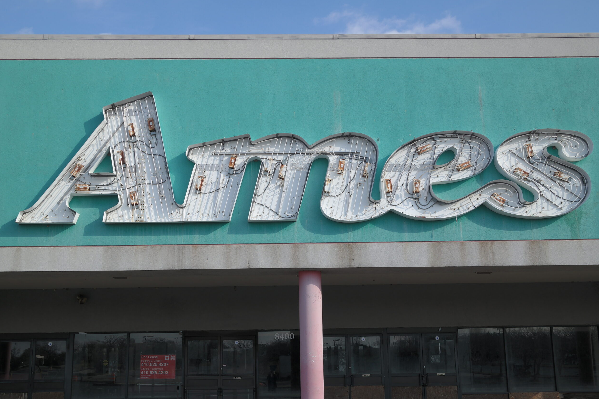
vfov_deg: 30.5
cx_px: 293
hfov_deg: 44.5
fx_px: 732
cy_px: 202
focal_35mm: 44
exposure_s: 1/250
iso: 100
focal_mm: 28
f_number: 6.3
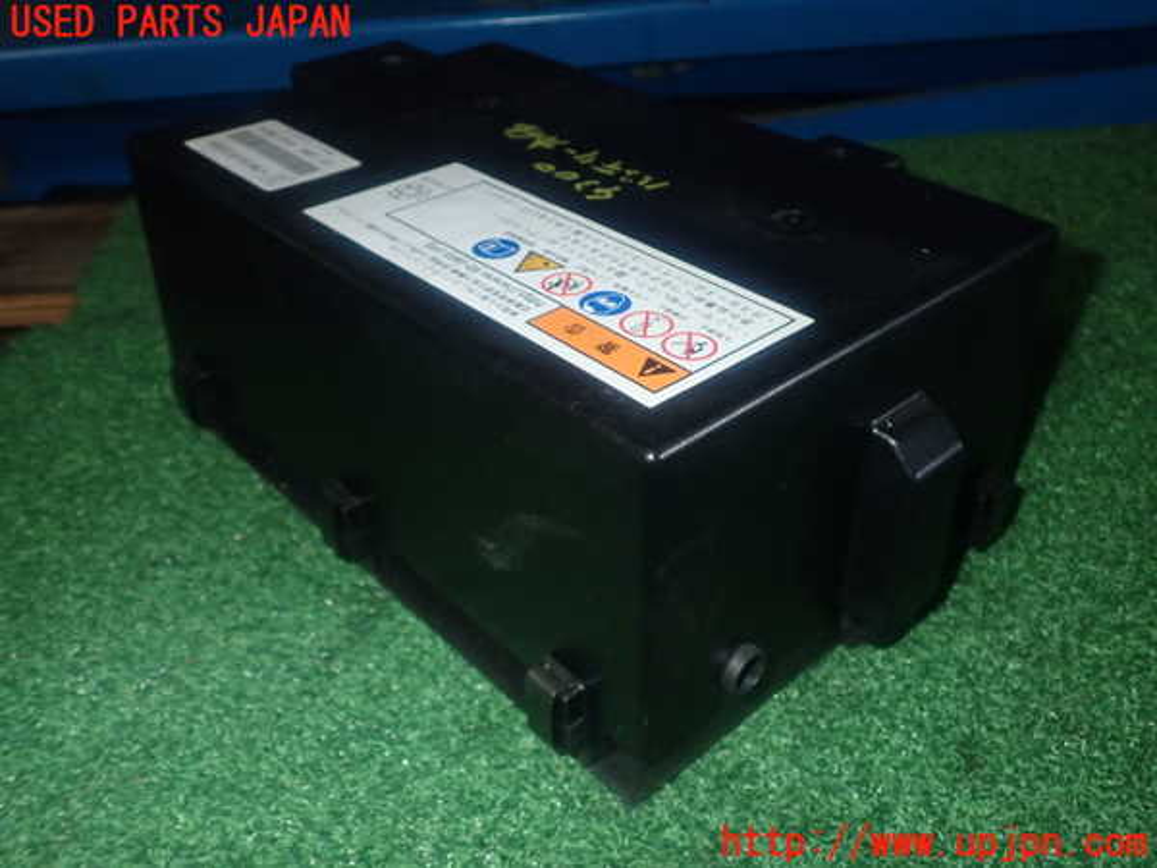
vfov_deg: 44.2
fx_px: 1070
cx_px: 578
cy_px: 434
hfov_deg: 56.8
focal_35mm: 32
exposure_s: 1/30
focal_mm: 5.79
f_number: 7.1
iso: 500
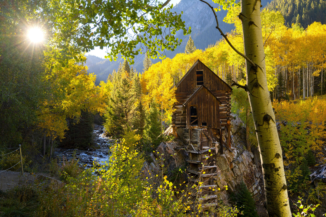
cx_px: 163
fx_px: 344
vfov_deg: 35.0
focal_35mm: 38
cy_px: 108
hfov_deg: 50.7
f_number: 9
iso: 400
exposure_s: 1/160
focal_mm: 38
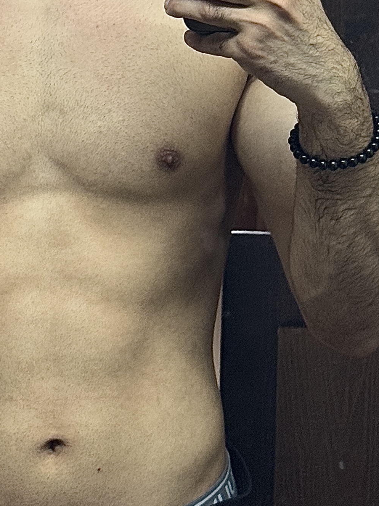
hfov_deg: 10.1
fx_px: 2132
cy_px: -19
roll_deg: -1.3
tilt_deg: -2.8
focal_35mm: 146
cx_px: 45
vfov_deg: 13.3
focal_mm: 6.76
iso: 200
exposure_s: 1/33
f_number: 1.78
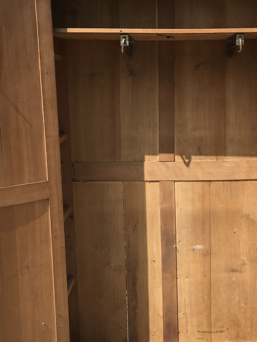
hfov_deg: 25.0
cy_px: 213
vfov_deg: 33.1
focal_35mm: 58
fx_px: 574
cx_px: 184
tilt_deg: -13.7
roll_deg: +0.9
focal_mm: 4.15
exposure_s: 1/1789
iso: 25
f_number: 2.2
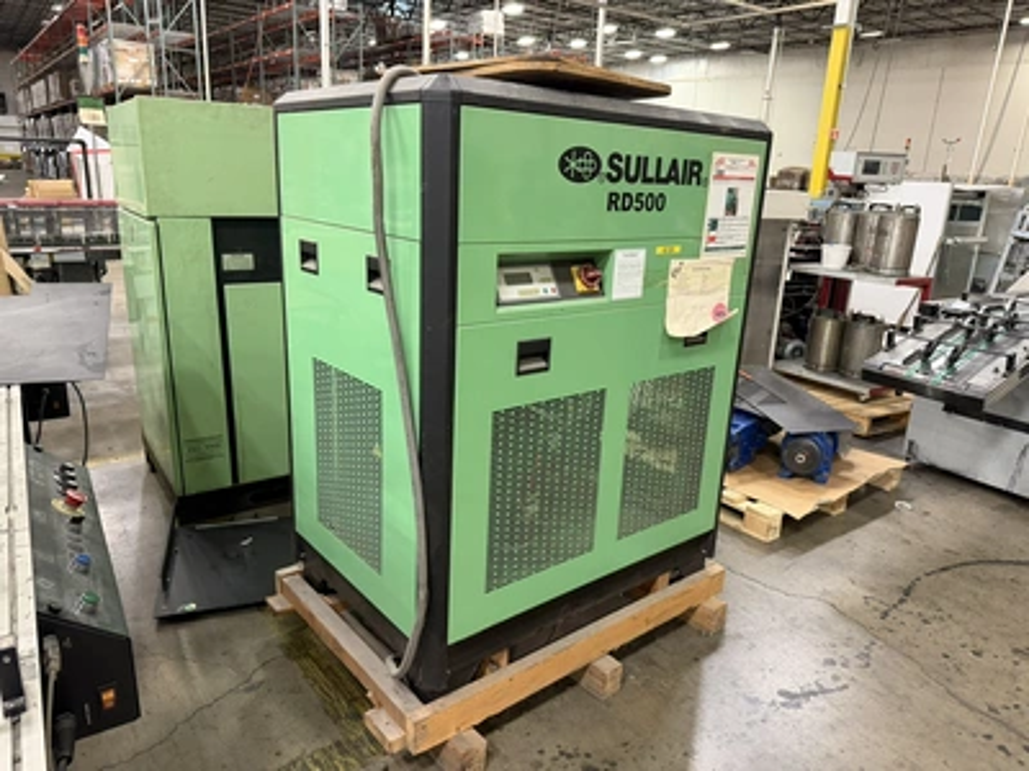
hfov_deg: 71.6
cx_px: 514
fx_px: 713
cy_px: 386
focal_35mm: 24
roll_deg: -2.2
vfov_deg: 56.8
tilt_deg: -17.0
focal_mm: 6.76
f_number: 1.78
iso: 400
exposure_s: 1/60
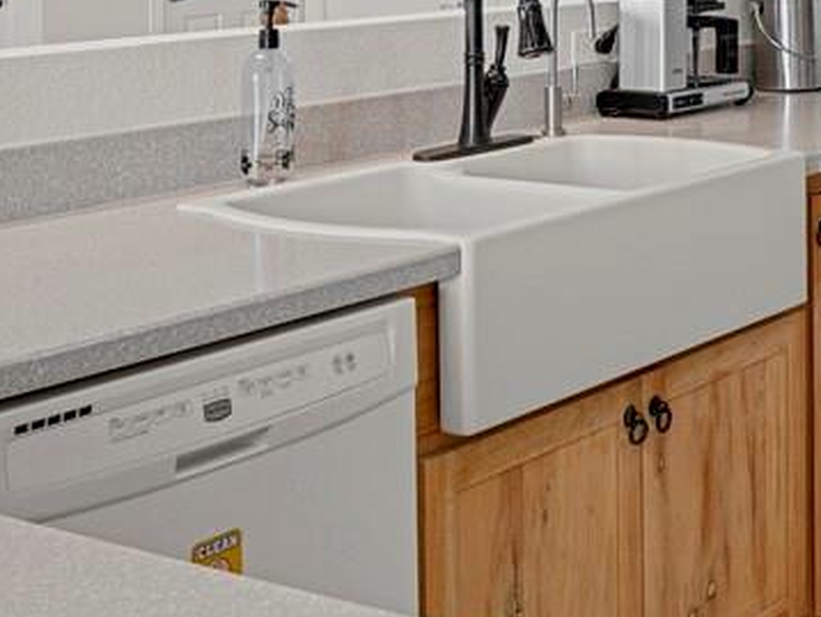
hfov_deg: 24.5
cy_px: -122
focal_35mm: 73
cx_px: 946
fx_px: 1733
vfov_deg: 19.1
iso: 250
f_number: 8
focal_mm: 17
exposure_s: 1.3
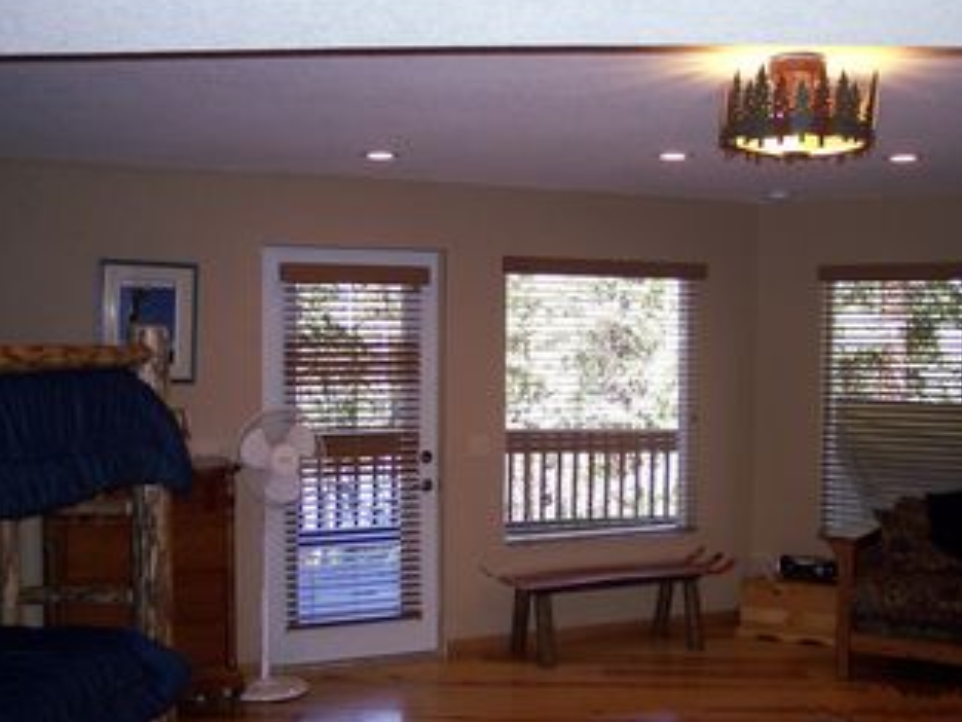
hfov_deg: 41.2
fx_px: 1278
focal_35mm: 46
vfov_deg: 31.5
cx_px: 512
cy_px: 386
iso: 140
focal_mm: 8
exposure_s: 1/60
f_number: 2.8
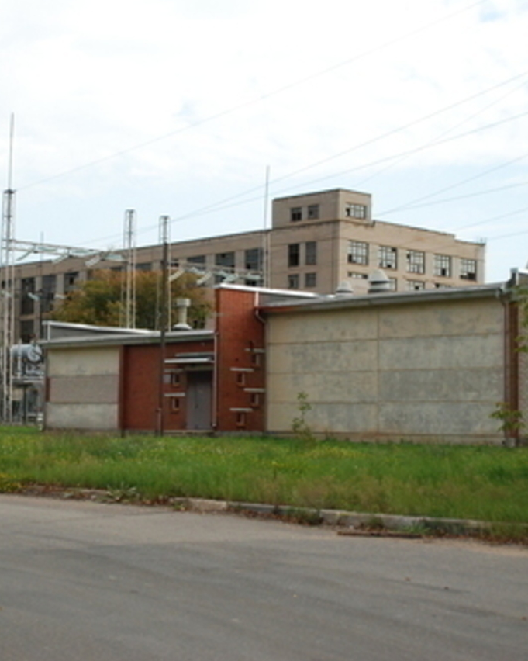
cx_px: 195
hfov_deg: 23.2
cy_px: 330
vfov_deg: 28.8
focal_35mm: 66
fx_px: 1284
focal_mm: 31
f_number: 5.6
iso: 640
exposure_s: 1/1500
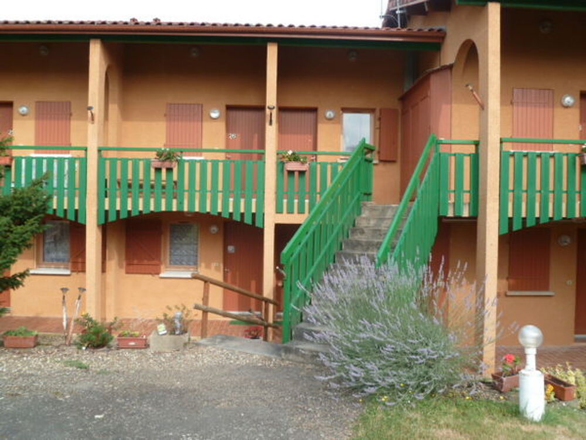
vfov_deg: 49.7
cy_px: 220
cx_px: 293
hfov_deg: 63.4
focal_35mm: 28
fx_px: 474
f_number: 3.3
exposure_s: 1/250
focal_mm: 5
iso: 80
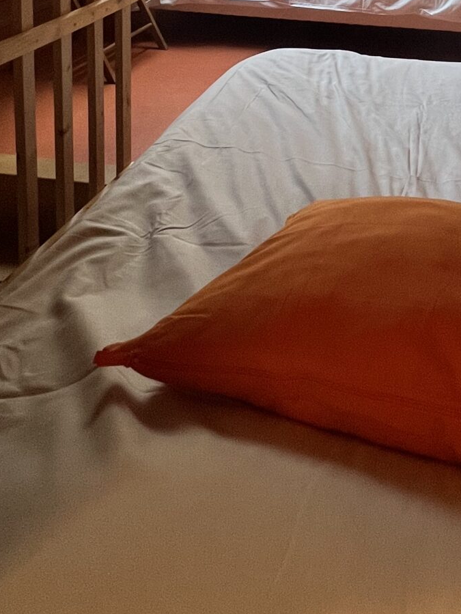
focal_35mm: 37
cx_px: 412
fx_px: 657
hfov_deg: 36.4
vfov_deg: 39.4
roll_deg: -2.7
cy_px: -86
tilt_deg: -6.4
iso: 250
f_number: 1.8
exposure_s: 1/60
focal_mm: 1.57
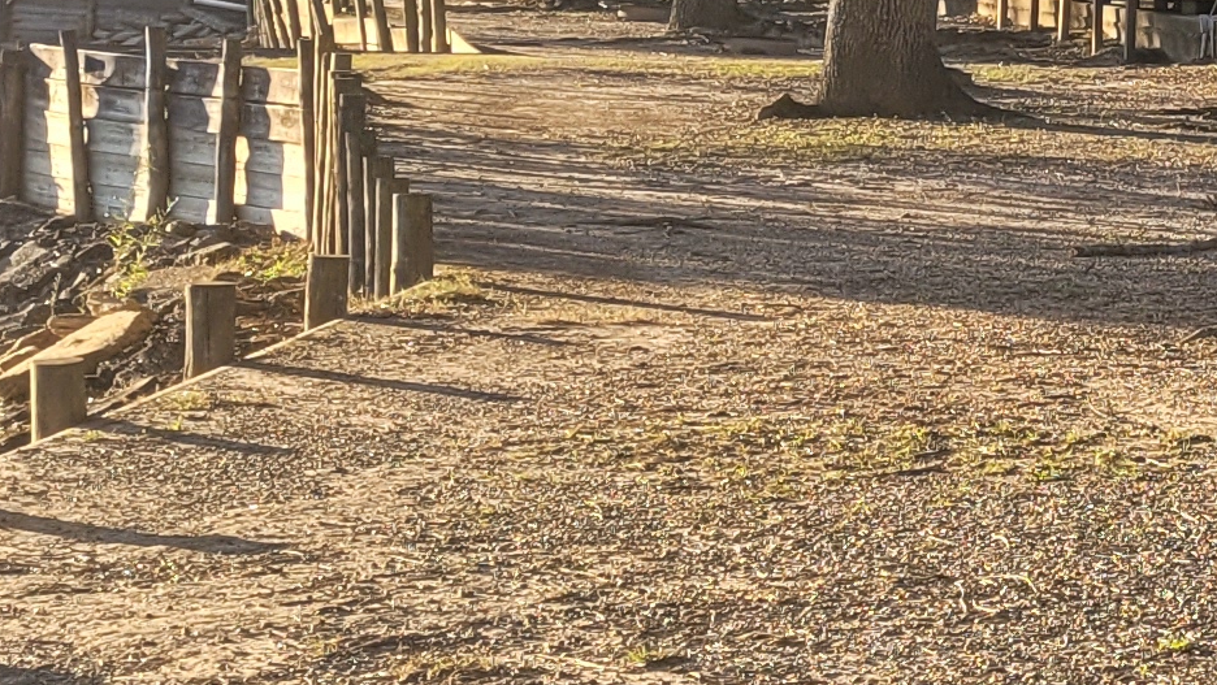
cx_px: 1952
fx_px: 3938
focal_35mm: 122
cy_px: 95
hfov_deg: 15.8
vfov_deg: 9.9
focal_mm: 5.4
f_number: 1.8
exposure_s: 1/598
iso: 40
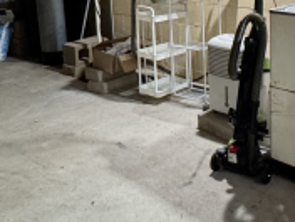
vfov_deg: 26.4
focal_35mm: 53
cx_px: 227
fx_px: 452
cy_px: 13
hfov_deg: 35.2
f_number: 2.2
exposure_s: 1/60
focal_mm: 2.22
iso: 500
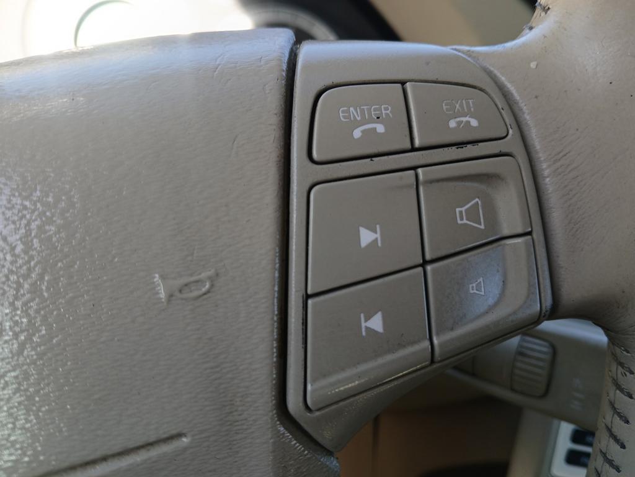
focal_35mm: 26
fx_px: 477
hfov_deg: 67.3
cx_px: 318
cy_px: 238
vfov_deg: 53.1
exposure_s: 1/60
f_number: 1.8
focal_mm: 3.98
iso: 25
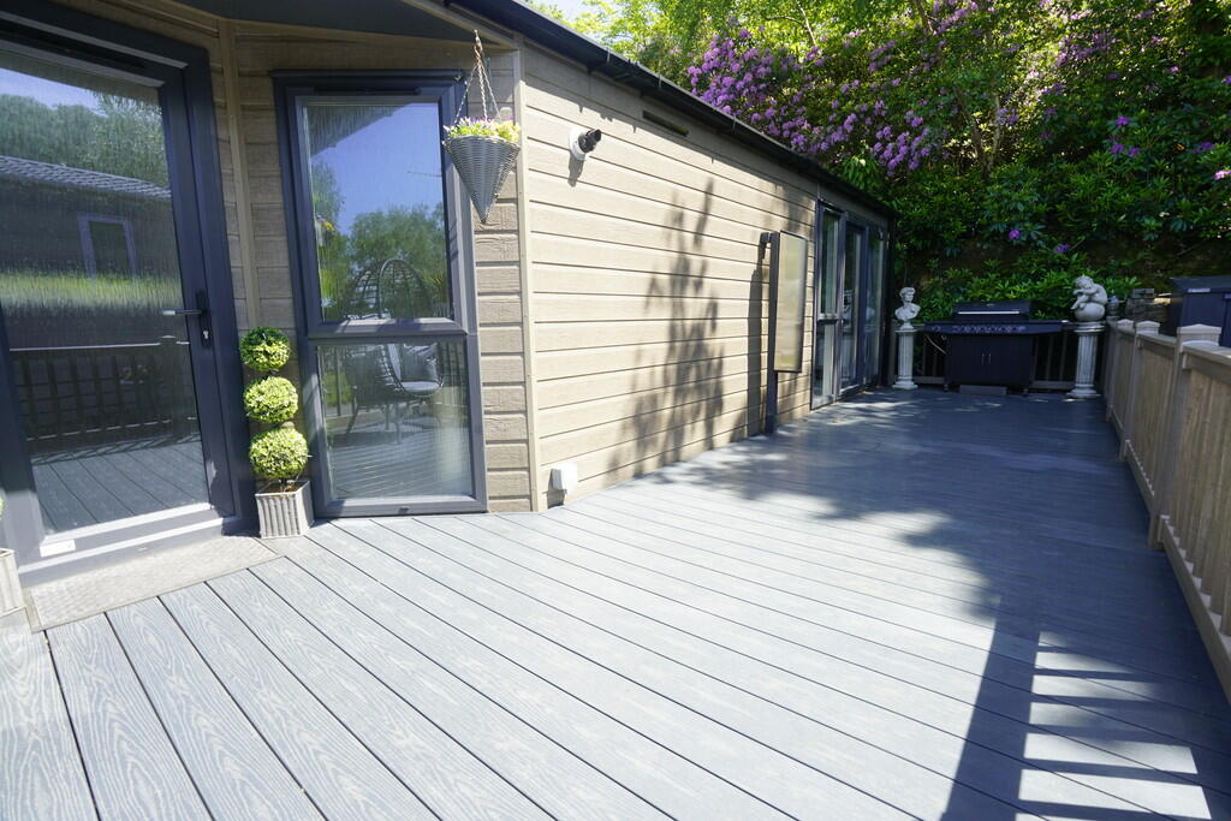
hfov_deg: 96.7
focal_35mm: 16
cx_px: 616
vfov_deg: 73.8
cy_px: 410
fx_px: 547
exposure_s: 1/60
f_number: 11
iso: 320
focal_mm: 16
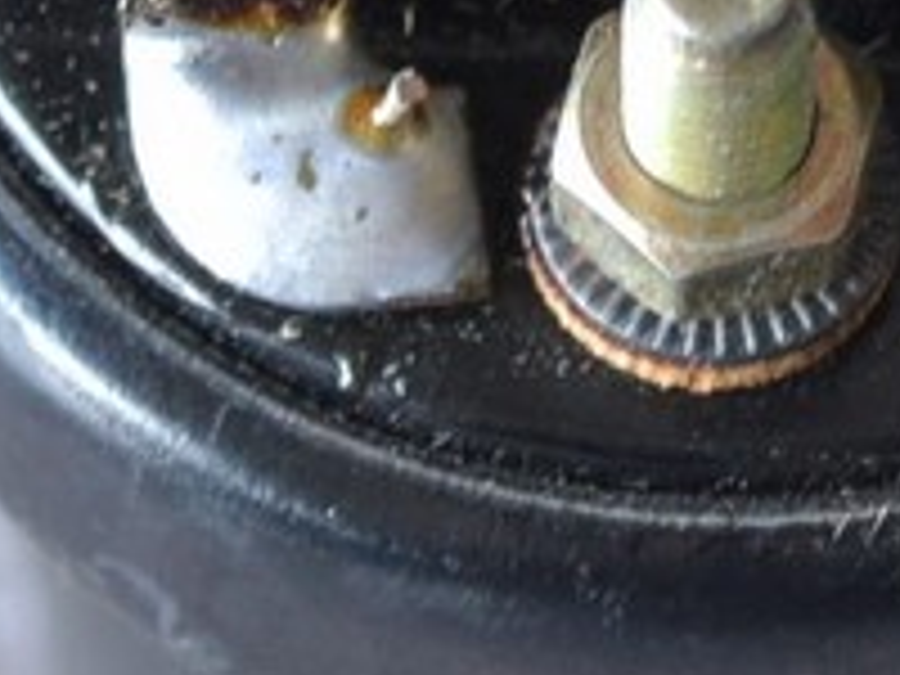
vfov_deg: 4.2
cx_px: 616
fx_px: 9126
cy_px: -360
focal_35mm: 351
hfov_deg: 5.6
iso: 800
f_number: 5
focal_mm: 36
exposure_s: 1/20
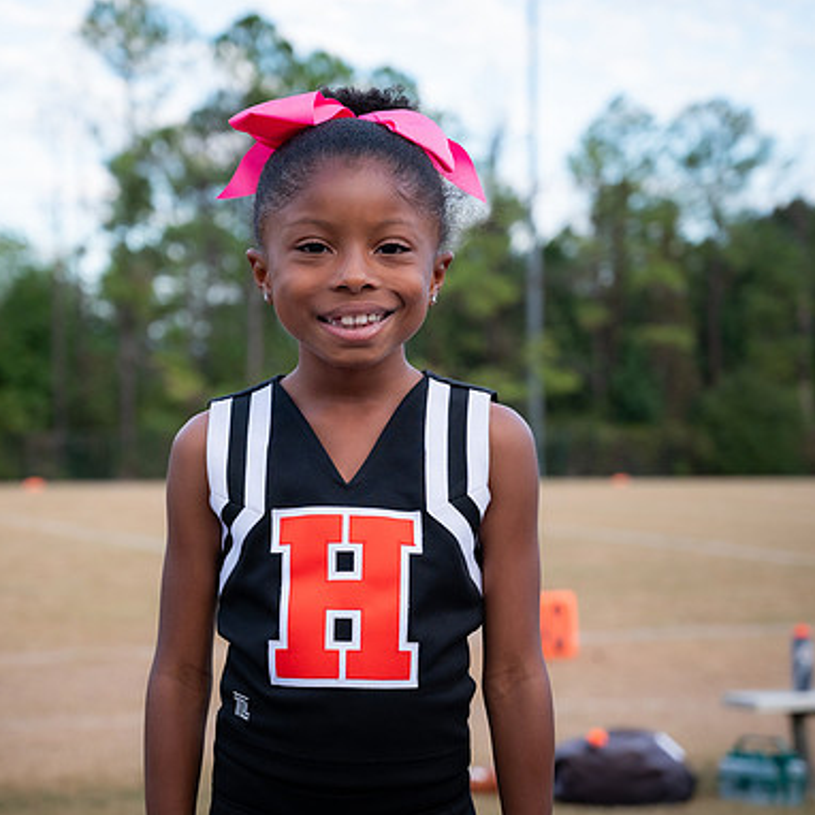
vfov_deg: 22.2
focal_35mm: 78
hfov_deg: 22.2
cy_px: 410
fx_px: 2078
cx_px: 354
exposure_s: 1/640
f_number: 4
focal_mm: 58
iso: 640
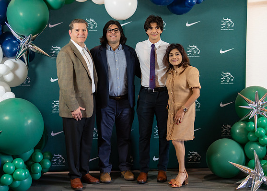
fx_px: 463
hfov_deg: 32.2
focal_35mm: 61
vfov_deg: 23.3
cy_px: 93
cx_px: 127
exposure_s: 1/400
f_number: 1.2
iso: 500
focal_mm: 50
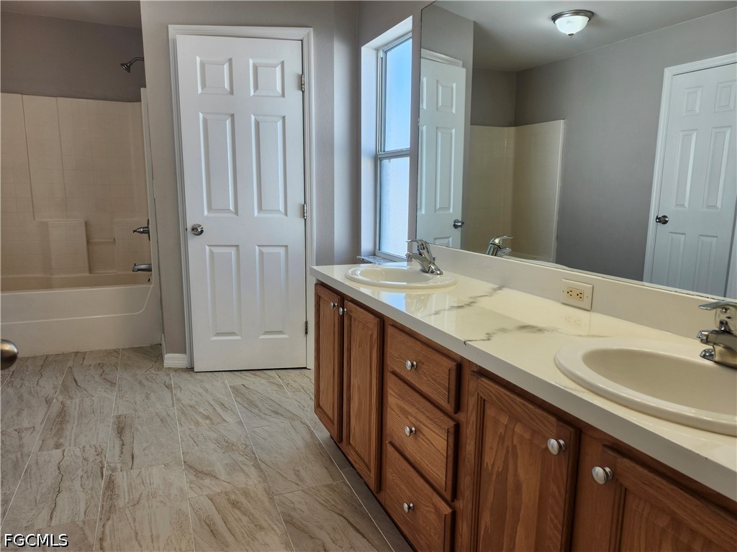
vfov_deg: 58.9
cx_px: 368
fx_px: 490
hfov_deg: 73.9
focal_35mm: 23
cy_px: 276
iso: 40
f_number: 1.8
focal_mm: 5.54
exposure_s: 1/120
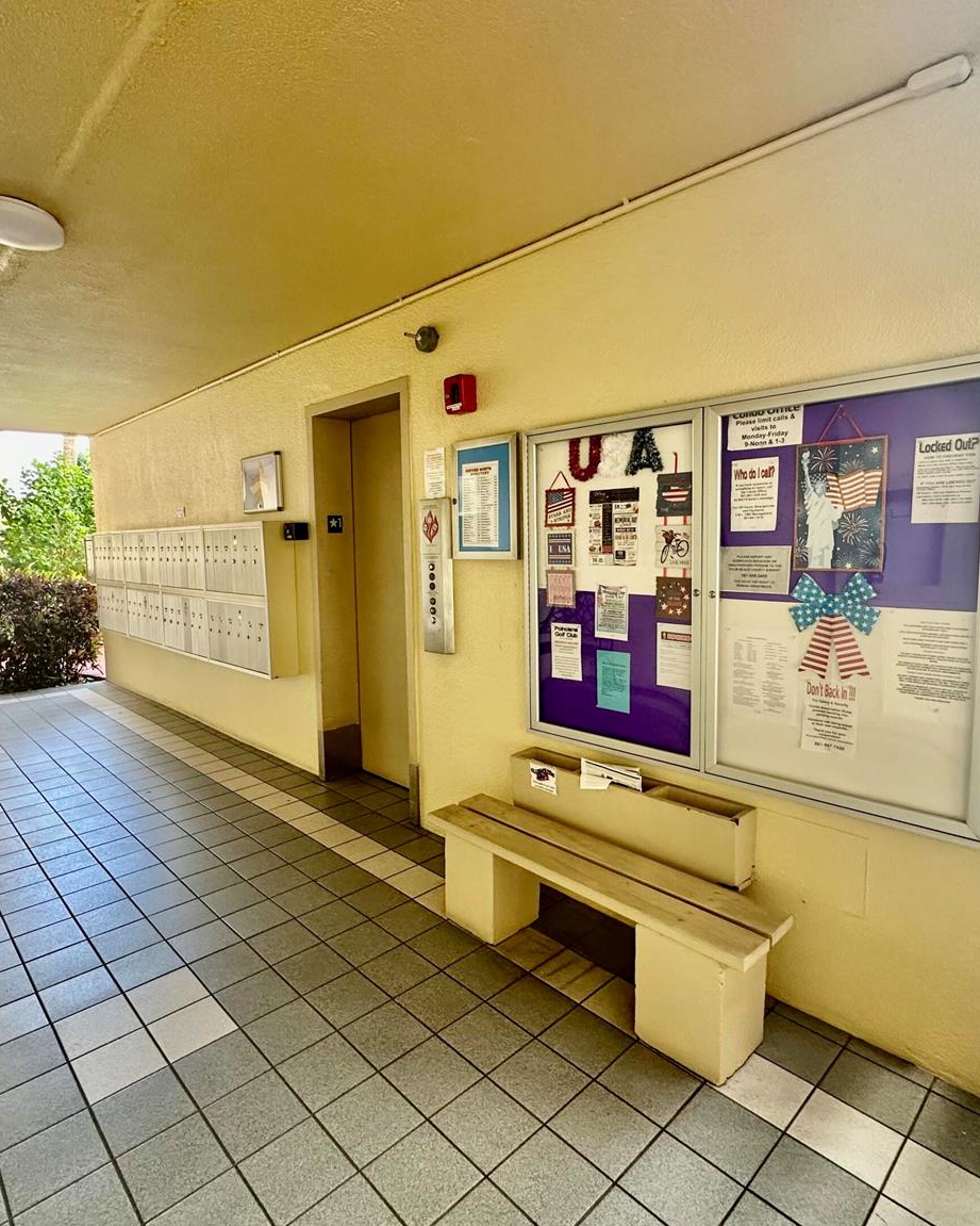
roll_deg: +0.8
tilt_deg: -5.7
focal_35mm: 19
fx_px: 689
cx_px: 447
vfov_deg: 83.3
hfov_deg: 70.7
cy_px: 605
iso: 200
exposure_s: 1/99
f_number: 2.2
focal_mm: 2.22
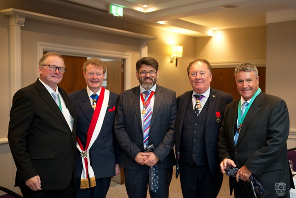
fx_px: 288
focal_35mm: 35
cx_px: 148
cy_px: 99
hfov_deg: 54.4
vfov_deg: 37.9
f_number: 2
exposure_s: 1/320
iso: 1250
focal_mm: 35
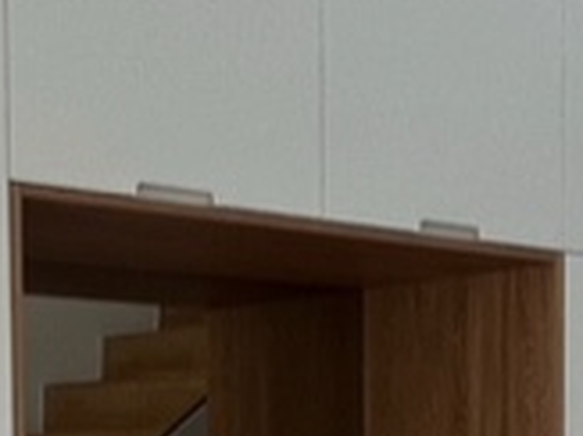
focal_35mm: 102
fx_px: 1717
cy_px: 604
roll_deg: +0.8
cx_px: 297
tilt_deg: -3.8
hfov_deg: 19.3
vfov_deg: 13.8
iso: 80
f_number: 1.8
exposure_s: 1/99
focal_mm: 1.57
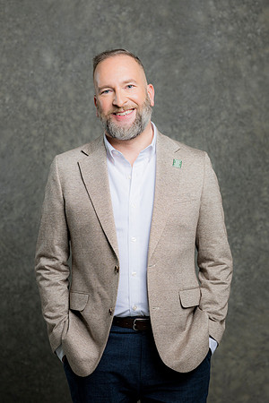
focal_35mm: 85
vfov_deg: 23.9
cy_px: 202
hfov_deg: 16.1
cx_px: 134
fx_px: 953
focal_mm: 85
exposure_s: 1/200
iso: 125
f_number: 5
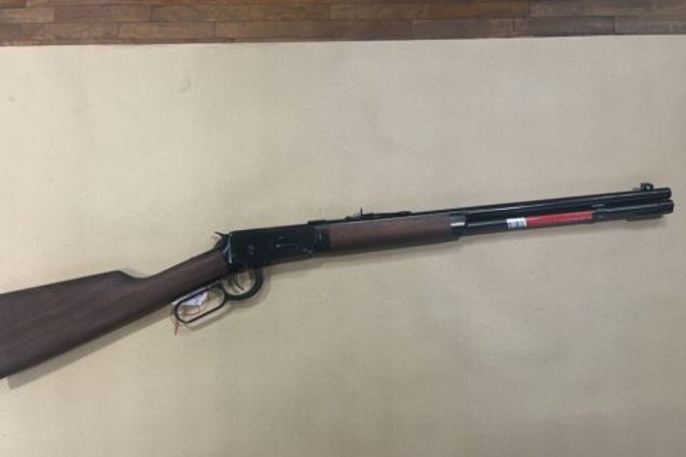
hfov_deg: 65.5
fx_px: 534
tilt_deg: -80.5
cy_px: 253
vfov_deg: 46.3
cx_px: 332
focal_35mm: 28
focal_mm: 5.7
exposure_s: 1/50
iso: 100
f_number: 1.5
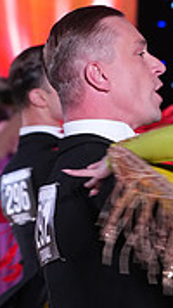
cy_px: 450
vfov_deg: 6.6
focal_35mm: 321
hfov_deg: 3.8
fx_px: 2620
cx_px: 229
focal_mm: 94
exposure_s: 1/250
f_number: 5
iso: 3200
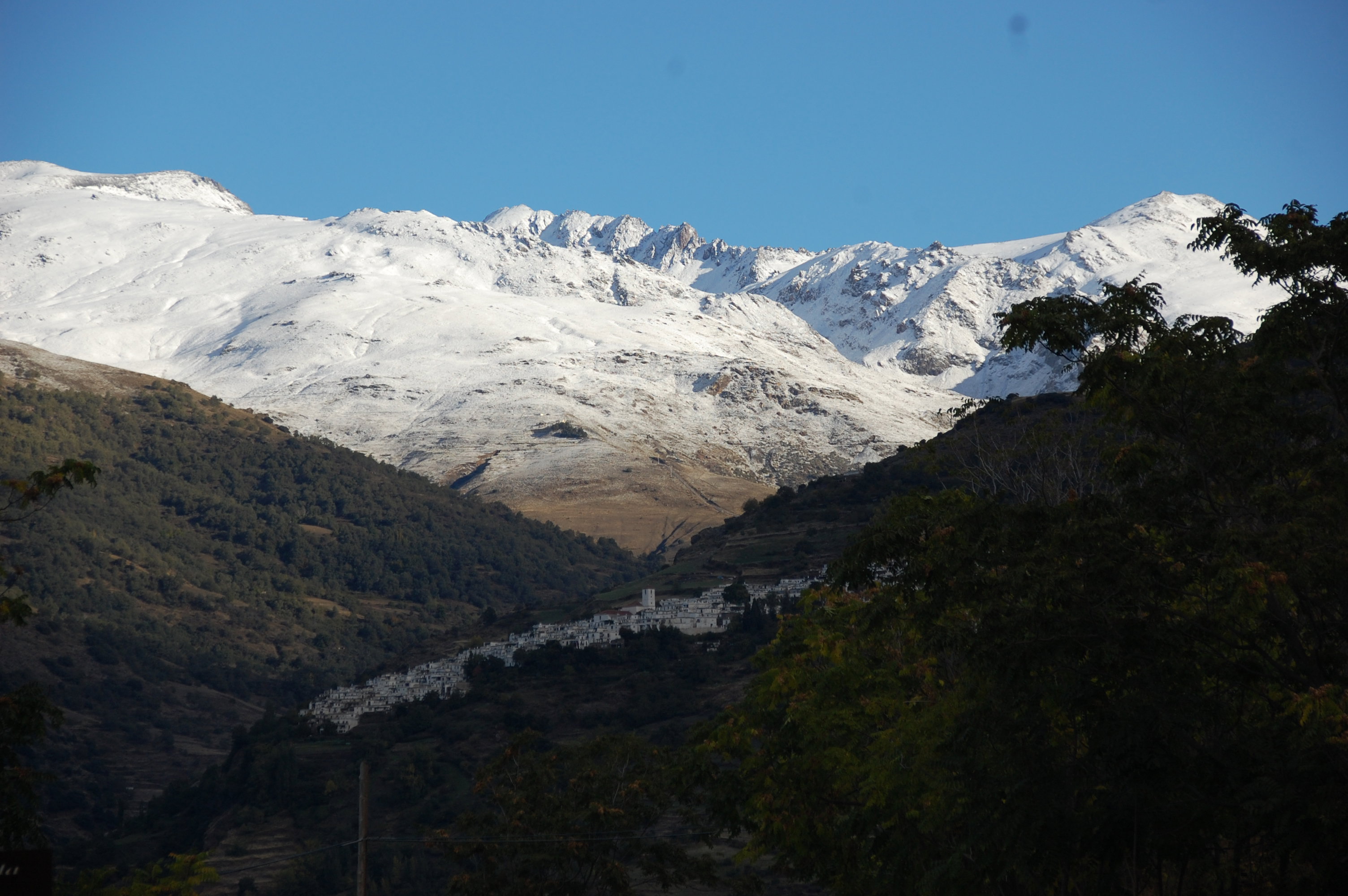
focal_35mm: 153
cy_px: 448
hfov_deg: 13.4
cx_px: 674
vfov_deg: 9.0
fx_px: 5724
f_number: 6.3
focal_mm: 102
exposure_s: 1/640
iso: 200
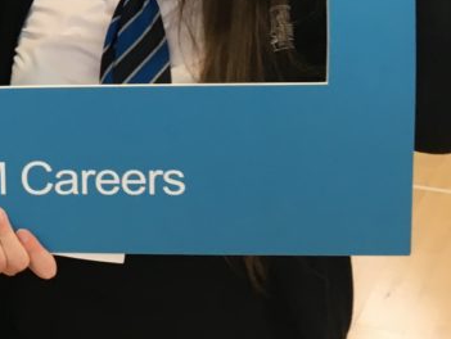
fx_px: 1356
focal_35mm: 104
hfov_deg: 17.3
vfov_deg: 13.6
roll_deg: +0.2
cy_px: -142
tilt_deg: -2.5
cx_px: -199
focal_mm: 4.15
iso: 64
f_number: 2.2
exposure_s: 1/33
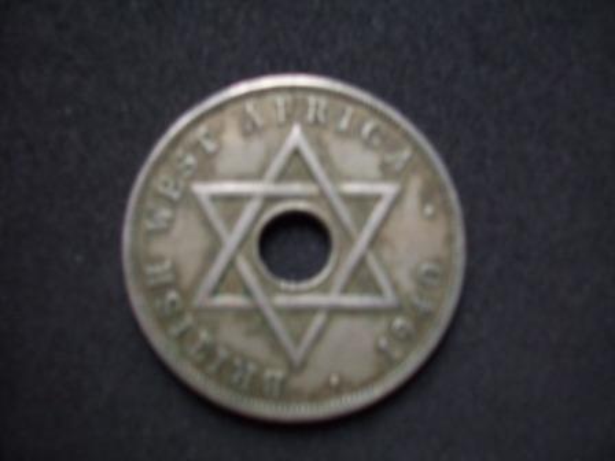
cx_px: 308
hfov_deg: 54.0
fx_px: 604
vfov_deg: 41.8
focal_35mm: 34
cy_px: 230
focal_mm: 5.7
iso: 160
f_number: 2.9
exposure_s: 1/8
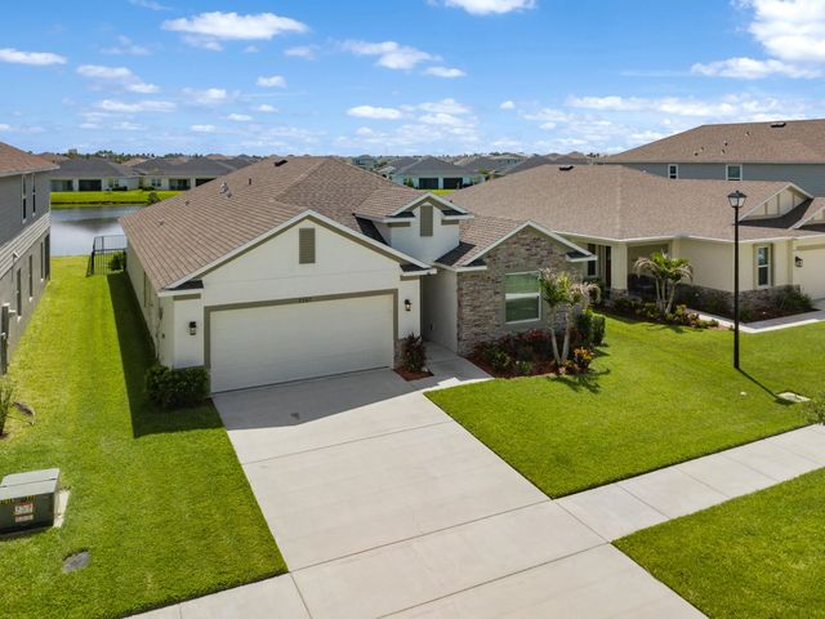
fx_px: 620
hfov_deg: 67.3
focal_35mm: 26
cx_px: 412
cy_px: 310
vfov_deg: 53.1
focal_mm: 4.73
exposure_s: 1/2700
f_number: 2.2
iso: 100
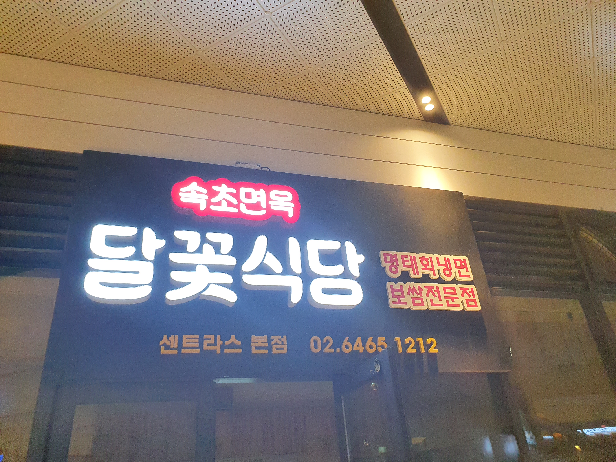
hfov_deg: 67.3
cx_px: 308
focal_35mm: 26
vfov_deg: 53.1
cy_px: 231
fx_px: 463
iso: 200
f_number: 2.4
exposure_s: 1/120
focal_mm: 4.32
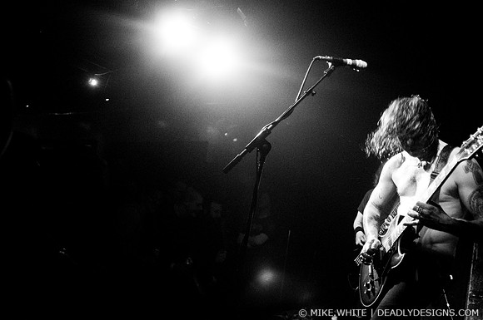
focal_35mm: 30
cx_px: 242
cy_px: 160
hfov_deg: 62.0
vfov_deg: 43.5
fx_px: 402
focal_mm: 20
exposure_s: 1/80
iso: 1250
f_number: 2.8
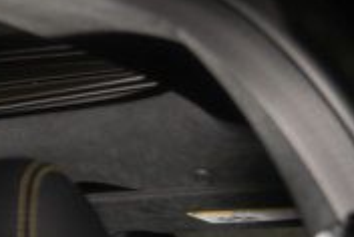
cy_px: 594
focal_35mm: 180
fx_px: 1773
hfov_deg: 10.7
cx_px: -282
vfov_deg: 7.1
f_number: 3.2
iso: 200
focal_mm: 31
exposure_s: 1/50
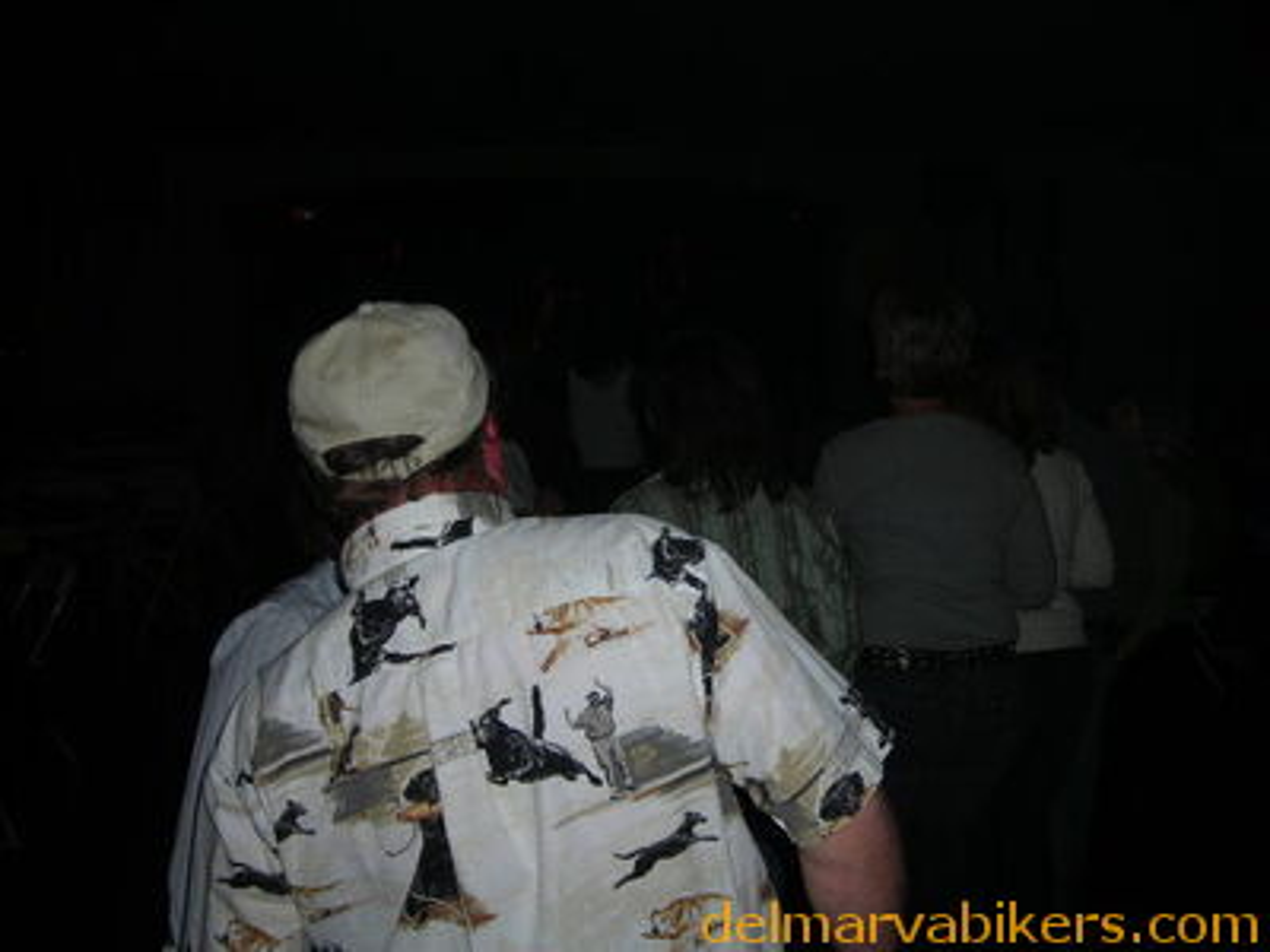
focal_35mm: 38
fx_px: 1394
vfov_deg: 37.7
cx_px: 635
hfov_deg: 49.0
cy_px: 476
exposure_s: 1/60.1
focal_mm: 6.3
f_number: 3.2
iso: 50
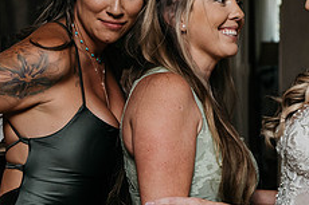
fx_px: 866
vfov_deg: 13.5
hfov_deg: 20.1
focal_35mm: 101
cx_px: 236
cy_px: 111
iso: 1000
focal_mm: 40
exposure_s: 1/640
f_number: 2.8
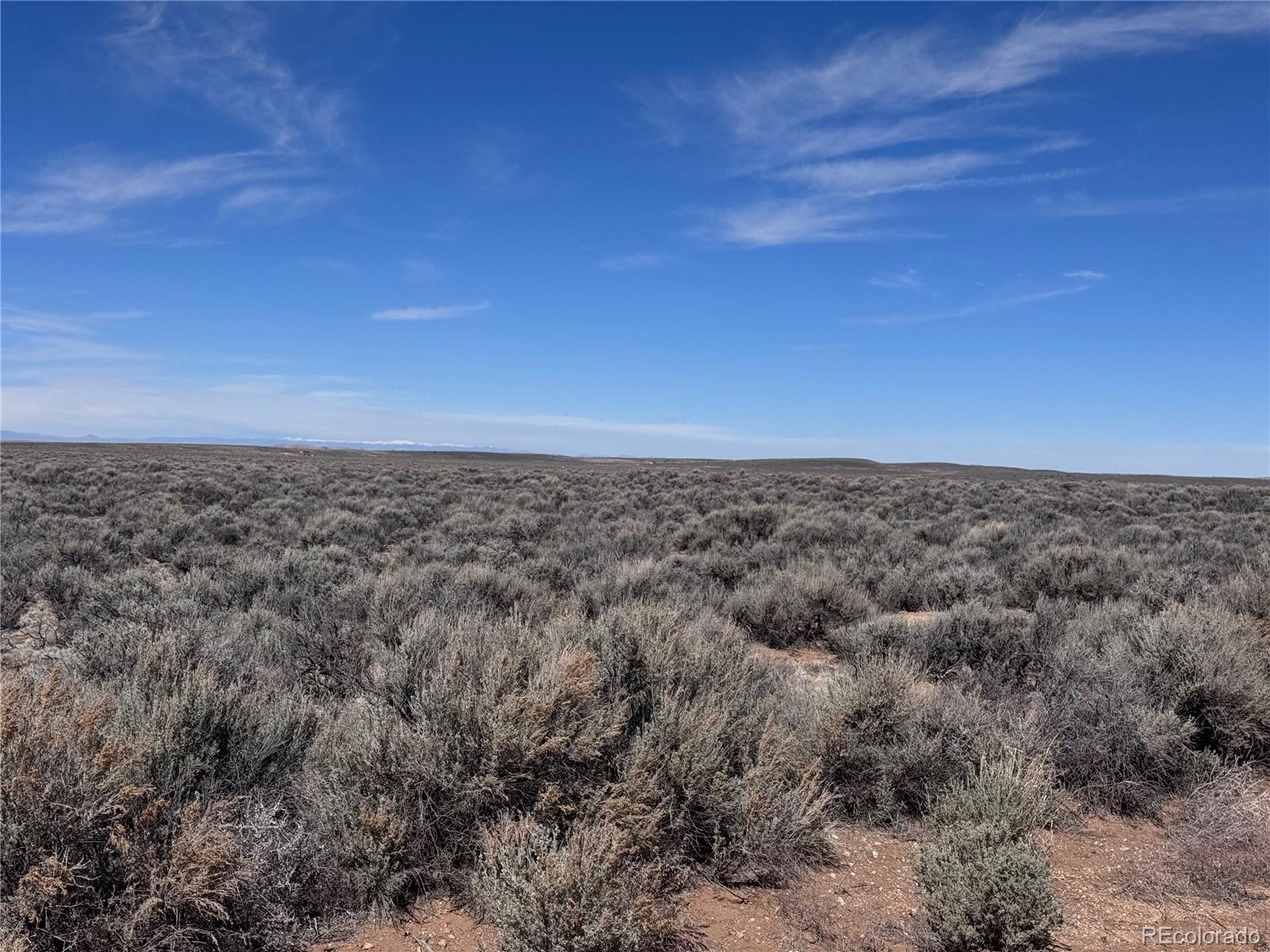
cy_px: 476
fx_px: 1761
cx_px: 635
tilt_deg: -1.9
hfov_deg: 39.7
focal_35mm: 48
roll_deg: -2.6
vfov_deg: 30.3
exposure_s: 1/10526
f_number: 1.78
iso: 80
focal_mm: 6.76
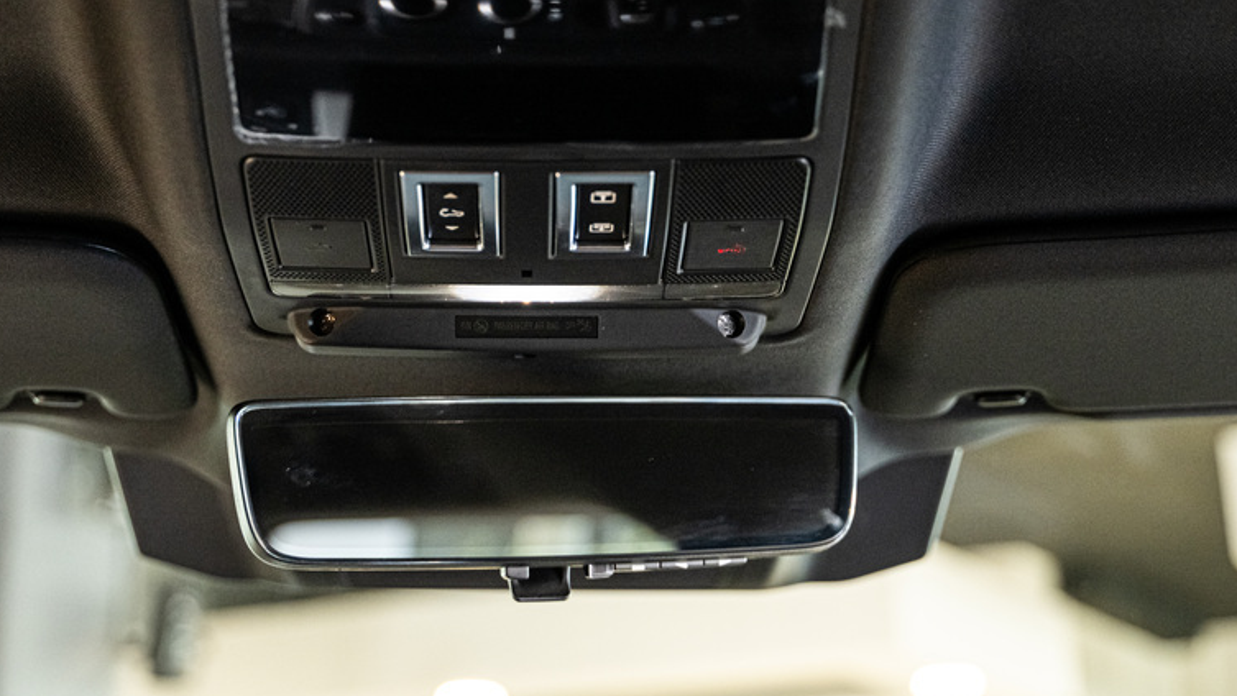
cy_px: 164
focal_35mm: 64
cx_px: 541
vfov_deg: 18.7
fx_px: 2100
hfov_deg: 32.8
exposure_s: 1/125
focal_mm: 45
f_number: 2.8
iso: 1600
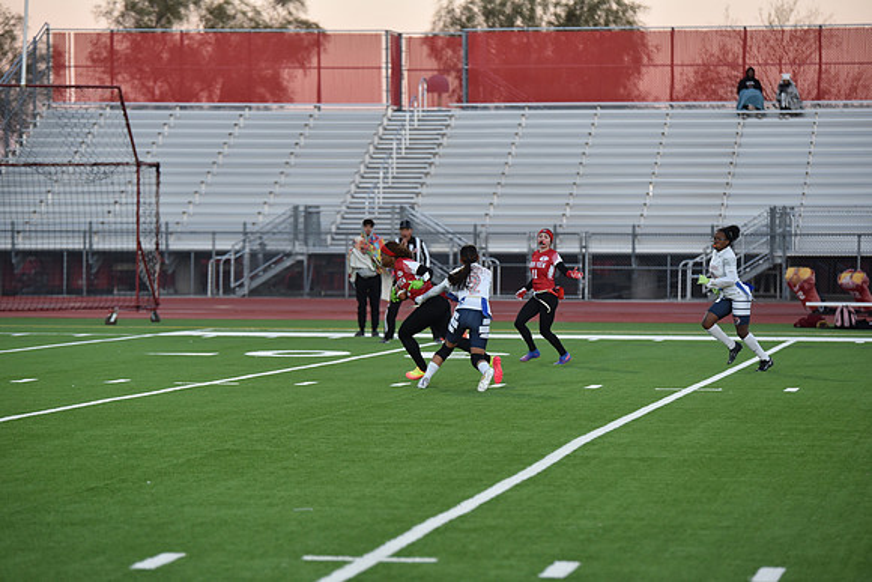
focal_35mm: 140
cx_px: 436
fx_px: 3392
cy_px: 291
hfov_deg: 14.7
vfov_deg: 9.8
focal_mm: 140
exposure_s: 1/500
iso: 560
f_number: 2.8
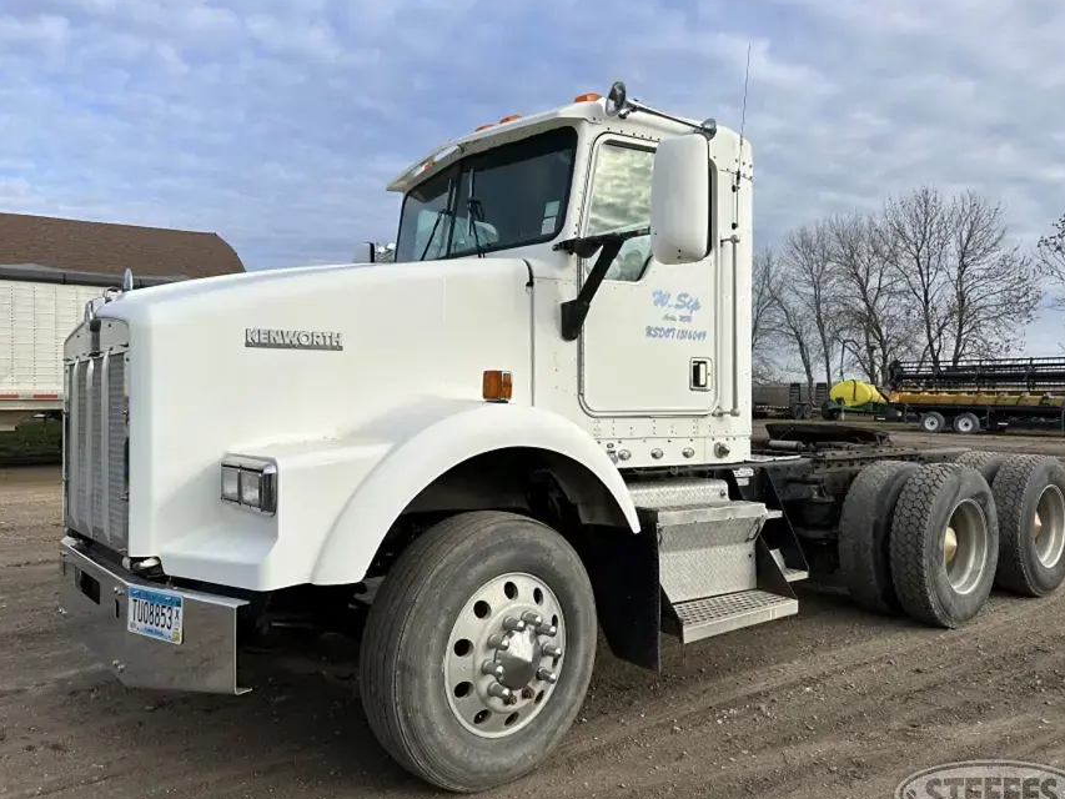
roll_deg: -0.2
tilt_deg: -1.6
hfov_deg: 65.3
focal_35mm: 27
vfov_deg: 51.4
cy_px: 396
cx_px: 517
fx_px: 831
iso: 80
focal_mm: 6.86
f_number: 1.78
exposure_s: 1/4184
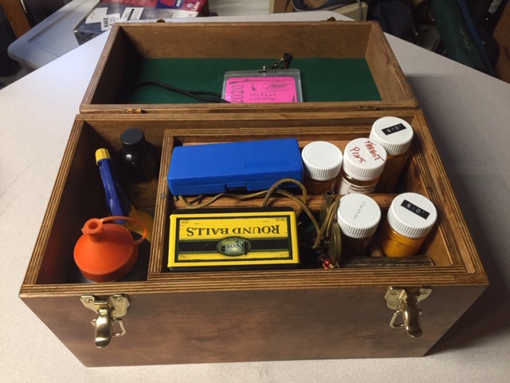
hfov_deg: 61.7
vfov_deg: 48.2
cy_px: 192
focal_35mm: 29
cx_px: 255
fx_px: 427
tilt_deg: -52.0
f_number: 2.2
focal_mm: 4.15
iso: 125
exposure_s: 1/30
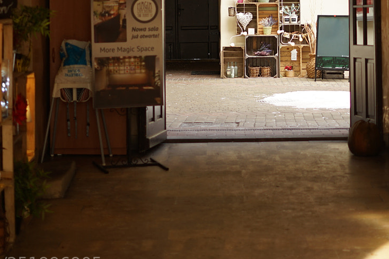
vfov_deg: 12.5
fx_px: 1177
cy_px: 22
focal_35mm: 109
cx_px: 248
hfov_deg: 18.7
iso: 100
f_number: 1.8
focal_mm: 50
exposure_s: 1/100
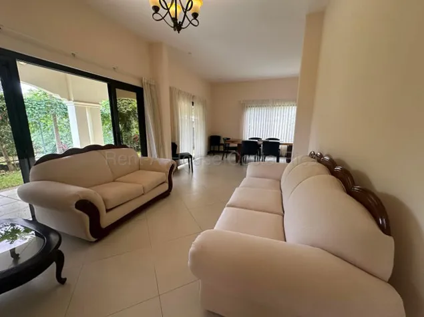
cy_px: 158
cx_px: 212
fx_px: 171
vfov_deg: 85.7
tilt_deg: -11.2
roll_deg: -0.1
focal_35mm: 14
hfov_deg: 102.1
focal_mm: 2.22
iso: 160
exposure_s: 1/99
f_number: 2.2
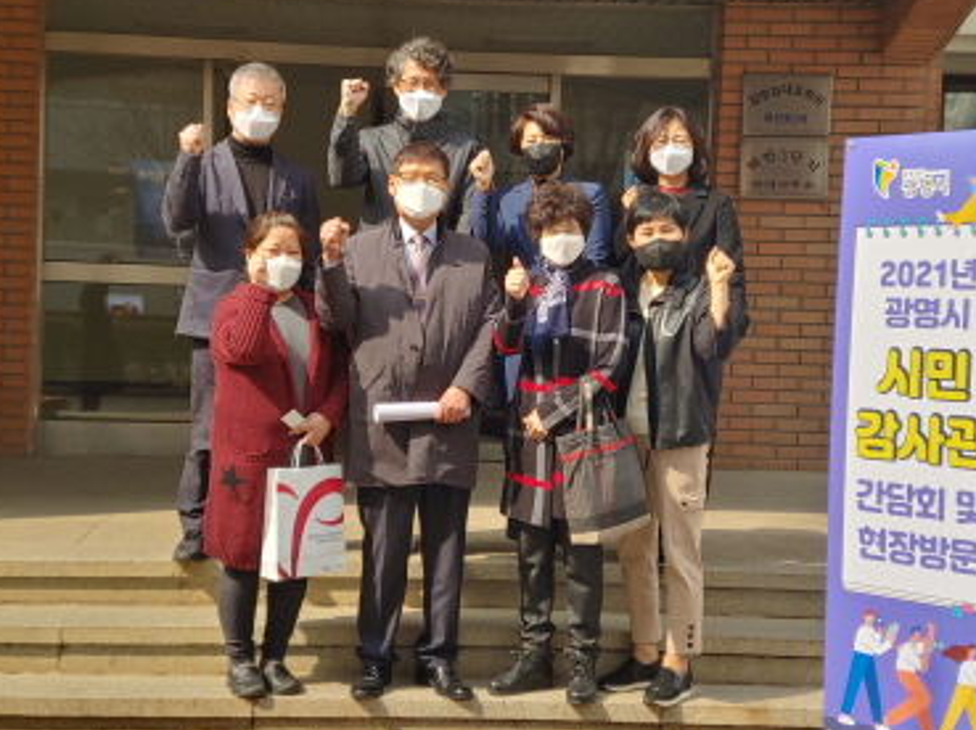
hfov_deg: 31.7
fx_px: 1718
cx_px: 492
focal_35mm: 61
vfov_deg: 24.0
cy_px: 324
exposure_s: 1/158
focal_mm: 5.88
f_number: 2.4
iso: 50
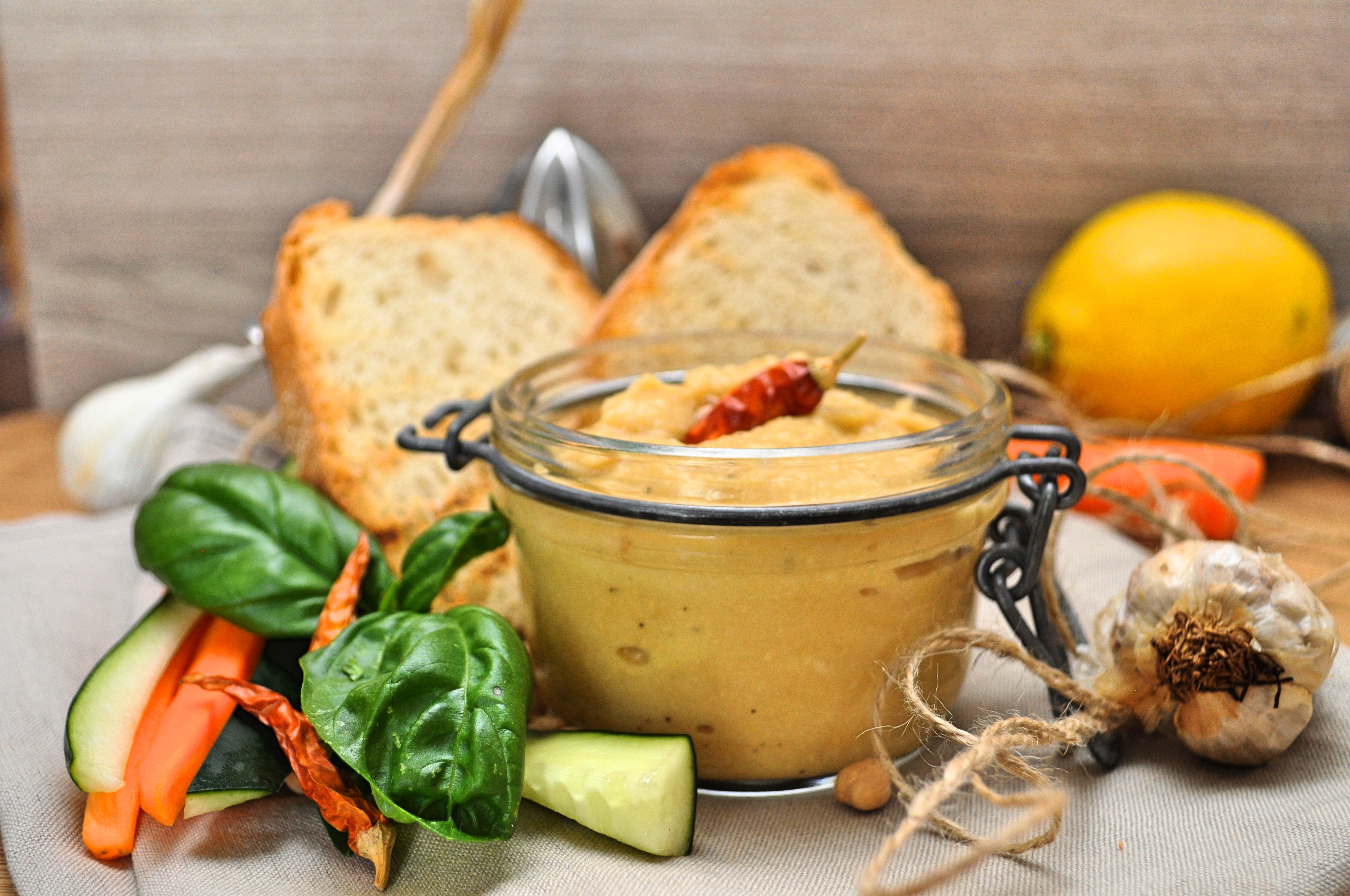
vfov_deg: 30.8
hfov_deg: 45.0
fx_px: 1629
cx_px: 675
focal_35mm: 44
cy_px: 448
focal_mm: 29
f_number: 4.5
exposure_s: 1/60
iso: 800
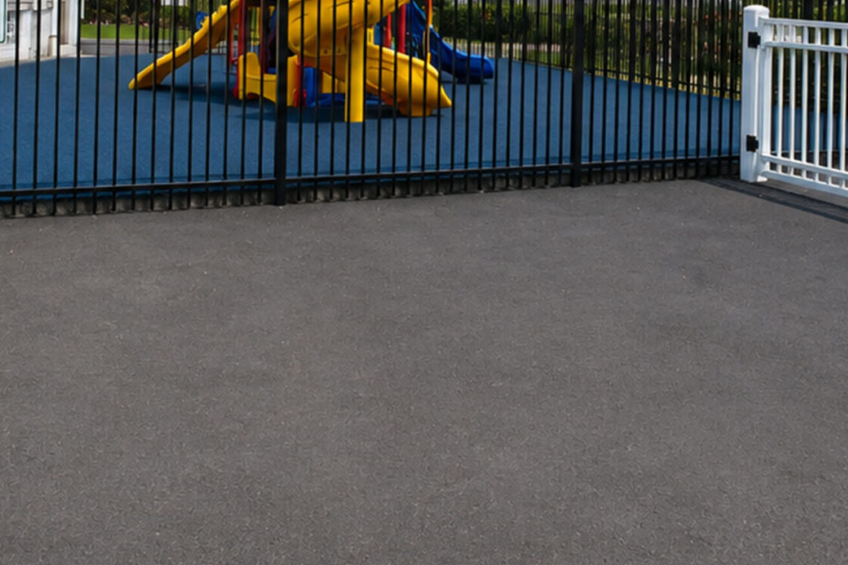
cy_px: -19
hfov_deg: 49.5
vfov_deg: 31.3
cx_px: 412
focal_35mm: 39
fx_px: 919
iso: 250
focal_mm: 11.5
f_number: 8
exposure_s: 1/80
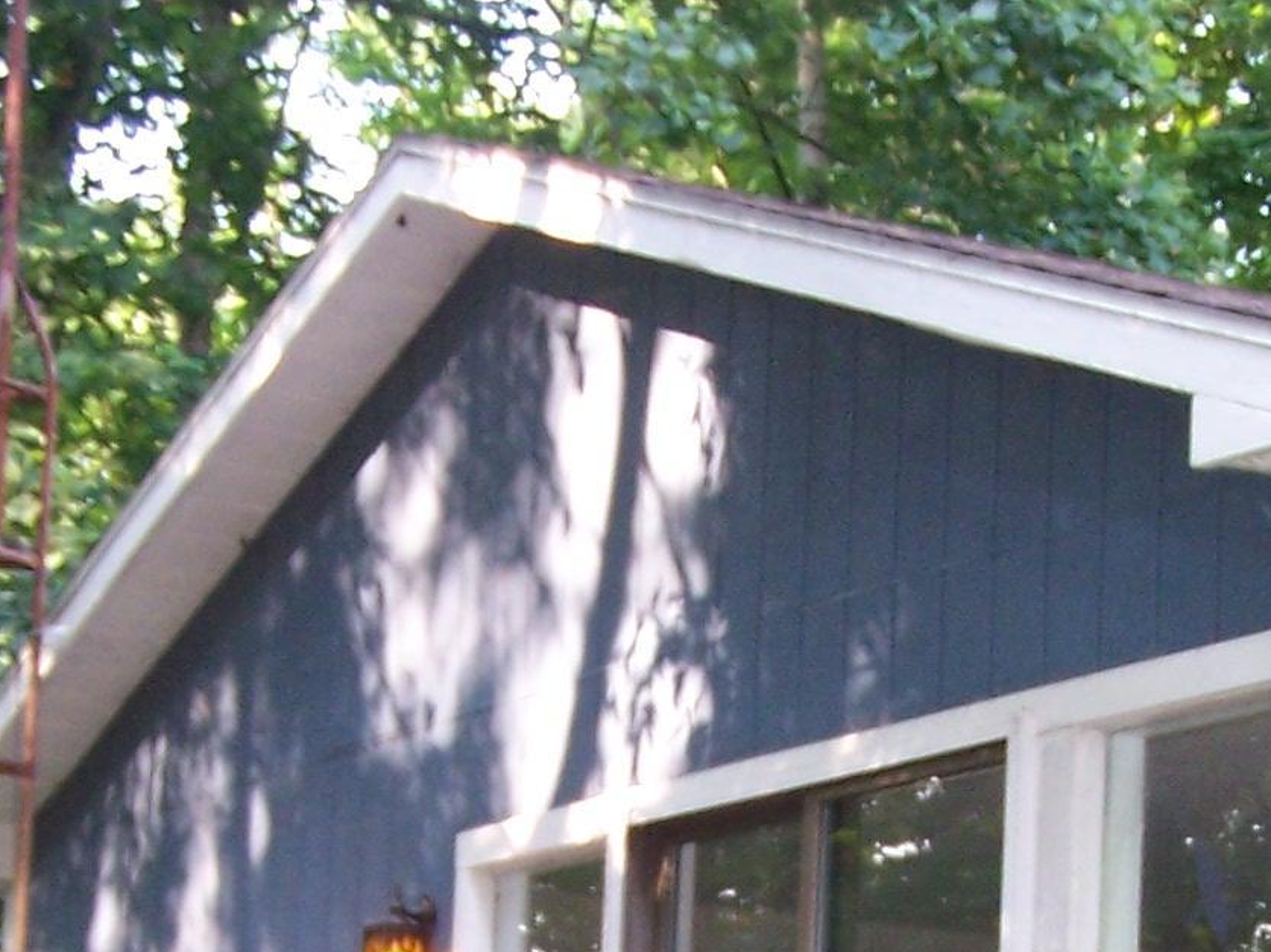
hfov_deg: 16.8
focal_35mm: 117
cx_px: 876
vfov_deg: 12.3
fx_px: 4294
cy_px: 1198
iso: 140
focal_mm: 6.3
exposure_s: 1/60
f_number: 2.8
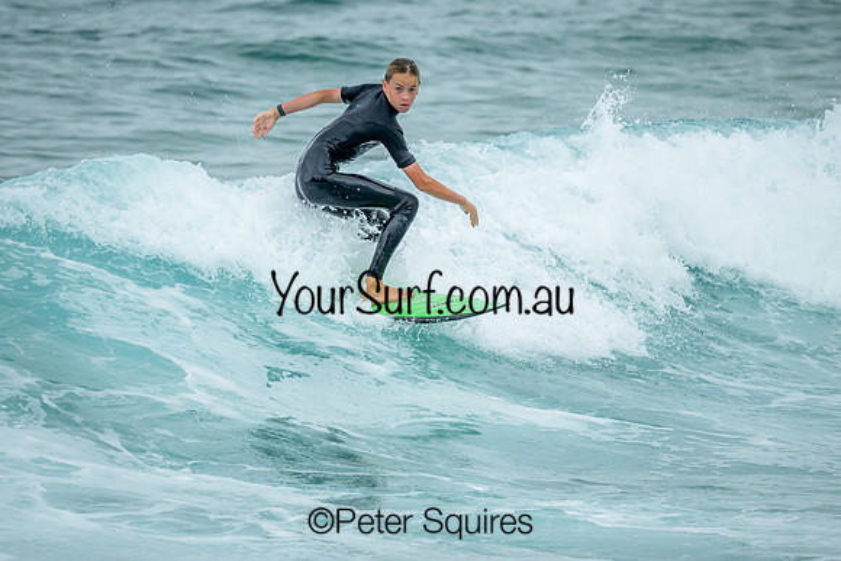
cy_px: 277
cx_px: 354
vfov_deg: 1.3
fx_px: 25601
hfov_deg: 1.9
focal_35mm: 1096
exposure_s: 1/2000
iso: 320
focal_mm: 800
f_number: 6.3
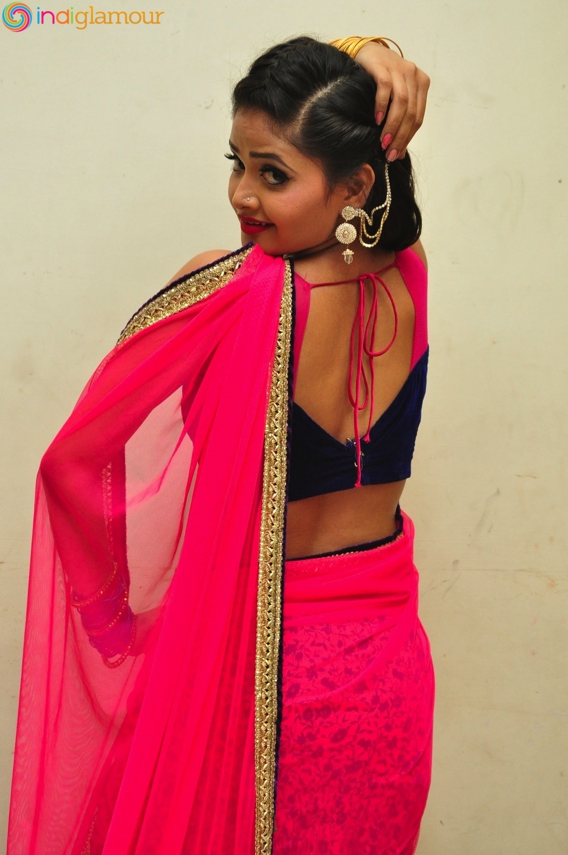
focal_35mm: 75
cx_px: 284
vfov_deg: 27.0
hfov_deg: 18.1
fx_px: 1780
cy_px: 428
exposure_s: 1/125
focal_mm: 50
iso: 1600
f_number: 7.1
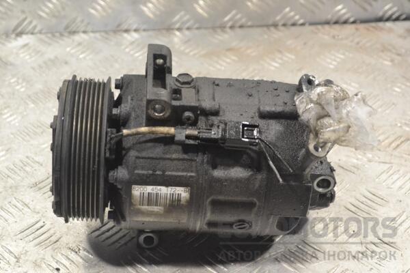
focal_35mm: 72
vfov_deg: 18.9
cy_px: 136
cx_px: 205
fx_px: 820
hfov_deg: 28.1
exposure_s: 1/250
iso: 3200
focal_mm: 48
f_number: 8
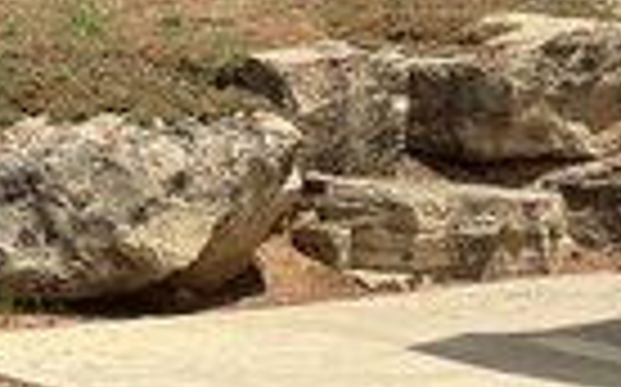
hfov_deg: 13.0
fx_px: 2418
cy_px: -522
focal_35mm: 143
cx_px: -572
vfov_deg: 8.4
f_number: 1.8
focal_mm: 3
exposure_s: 1/1984
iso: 25
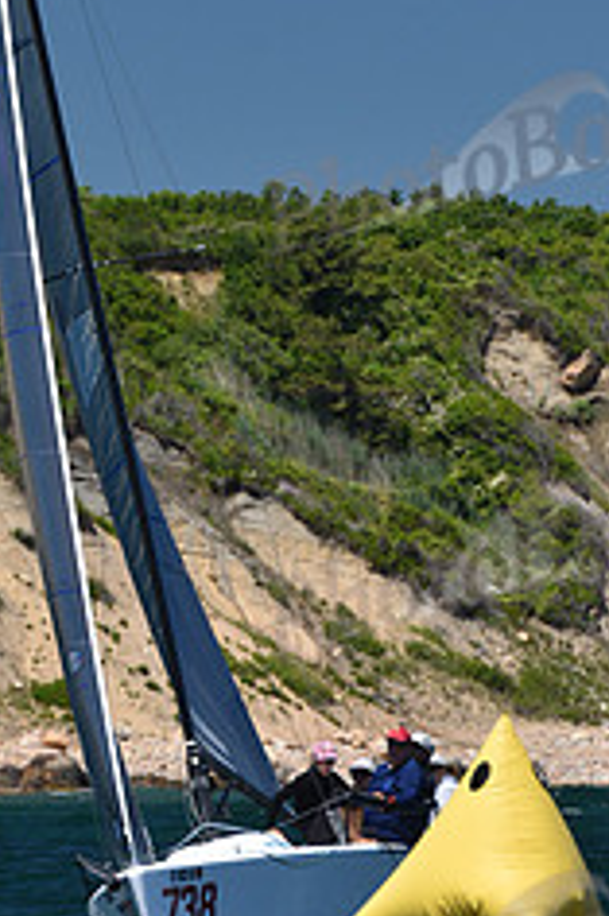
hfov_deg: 2.8
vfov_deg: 4.2
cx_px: 64
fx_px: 12502
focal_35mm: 492
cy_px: 411
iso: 250
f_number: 5.6
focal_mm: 200
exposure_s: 1/800
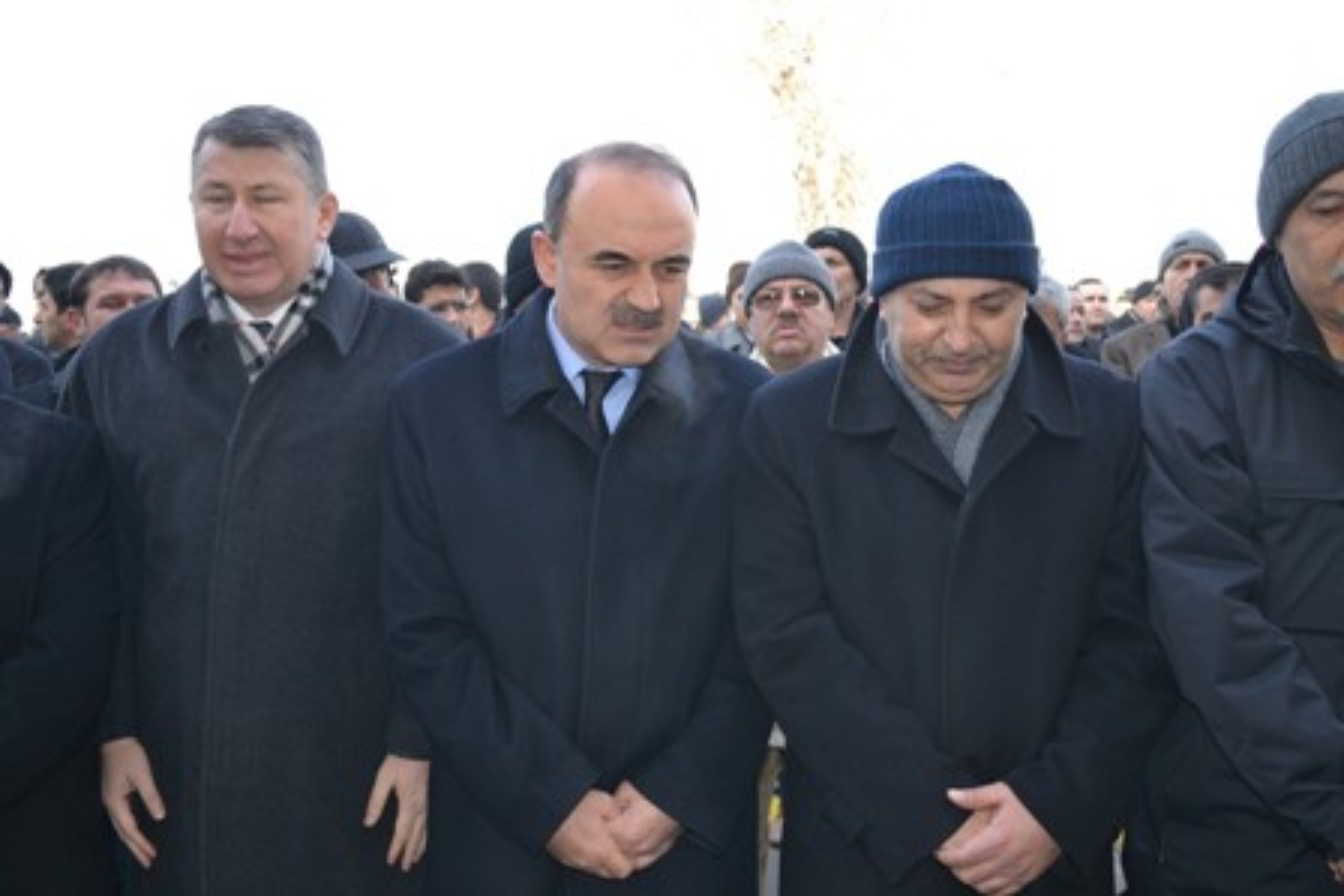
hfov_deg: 53.1
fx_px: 1344
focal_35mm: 36
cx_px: 672
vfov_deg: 36.9
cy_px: 448
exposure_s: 1/125
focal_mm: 24
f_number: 4
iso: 160
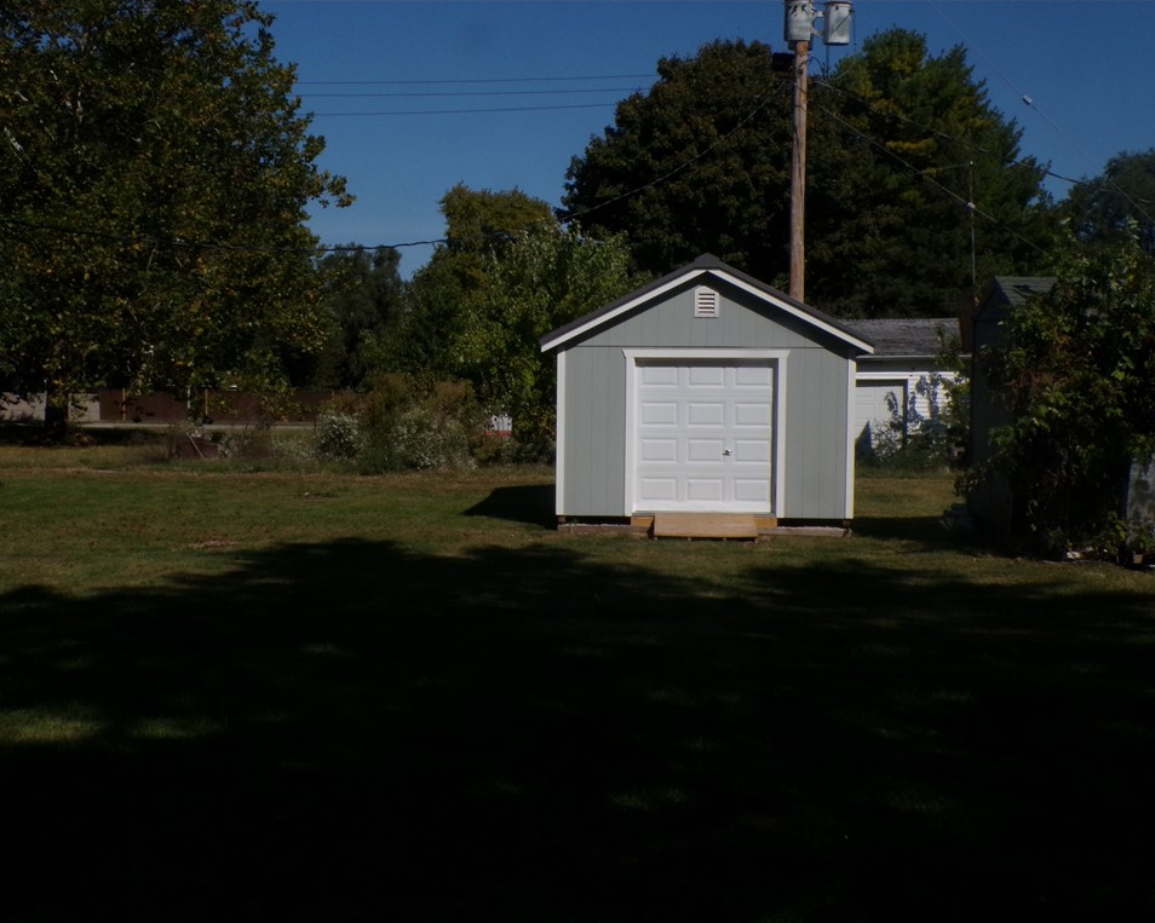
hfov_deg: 42.0
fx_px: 1504
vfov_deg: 34.1
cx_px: 582
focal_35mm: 44
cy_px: 463
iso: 200
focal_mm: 7.6
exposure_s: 1/1100
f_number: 8.9
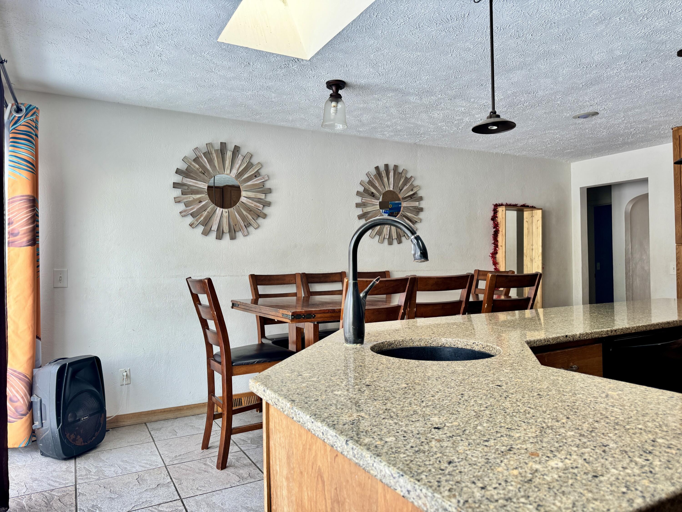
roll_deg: +0.9
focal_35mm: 24
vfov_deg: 56.8
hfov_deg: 71.6
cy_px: 256
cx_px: 341
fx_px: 473
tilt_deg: +0.1
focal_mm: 6.76
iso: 160
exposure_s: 1/121
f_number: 1.78
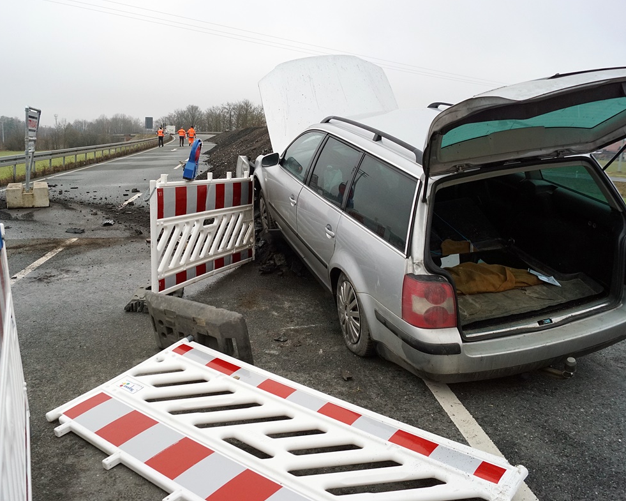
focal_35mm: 31
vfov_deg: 47.1
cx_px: 281
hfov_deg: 57.1
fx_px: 574
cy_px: 246
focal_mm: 18
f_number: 4
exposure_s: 1/2000
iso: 800
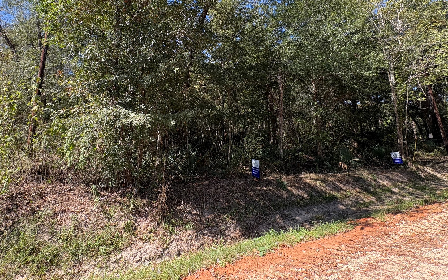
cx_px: 194
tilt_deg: +14.1
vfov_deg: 62.2
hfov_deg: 90.6
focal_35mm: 18
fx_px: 220
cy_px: 78
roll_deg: +0.7
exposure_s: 1/286
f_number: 2.2
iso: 50
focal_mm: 2.22
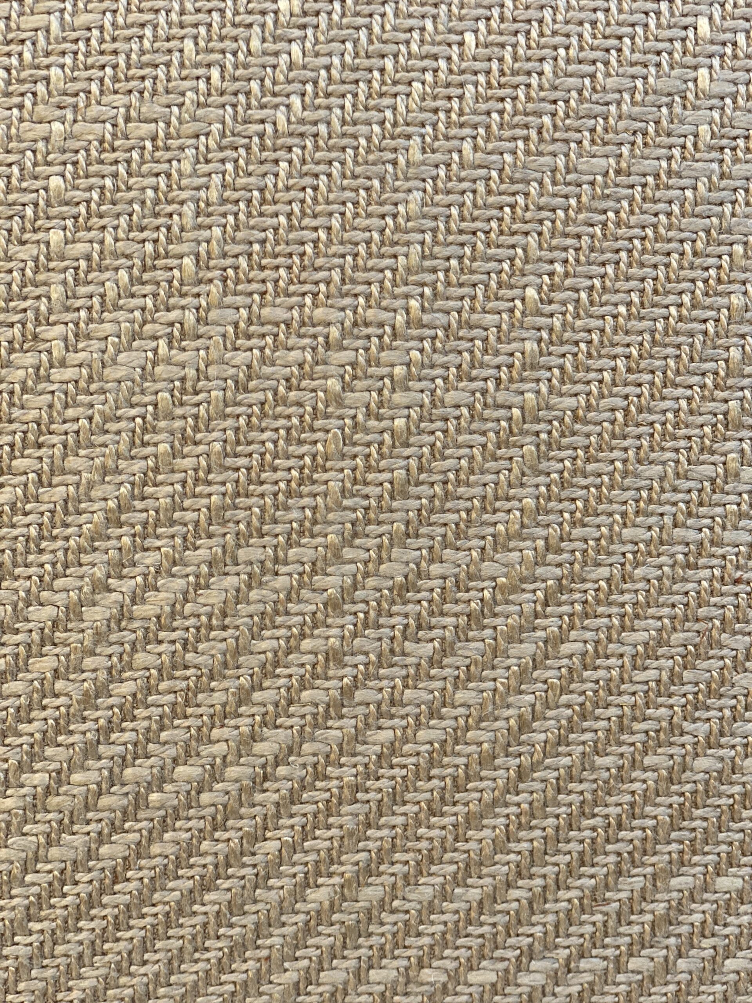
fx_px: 1506
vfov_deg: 36.8
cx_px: 376
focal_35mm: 52
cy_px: 502
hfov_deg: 28.0
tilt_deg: -24.0
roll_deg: -2.1
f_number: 2
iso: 64
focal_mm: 6
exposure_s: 1/122
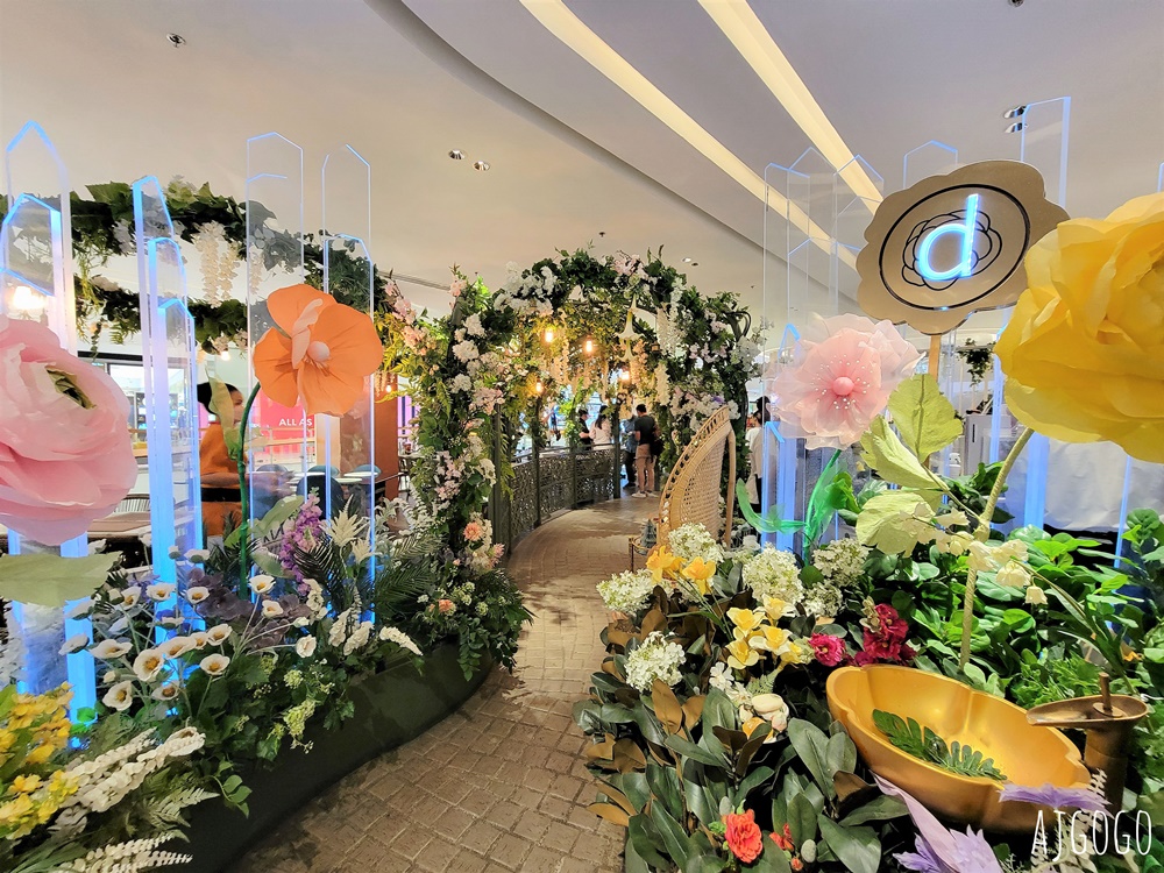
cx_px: 582
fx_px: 437
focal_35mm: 13
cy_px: 436
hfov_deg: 106.2
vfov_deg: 89.9
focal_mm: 2.2
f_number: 2.2
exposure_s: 1/50
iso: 320
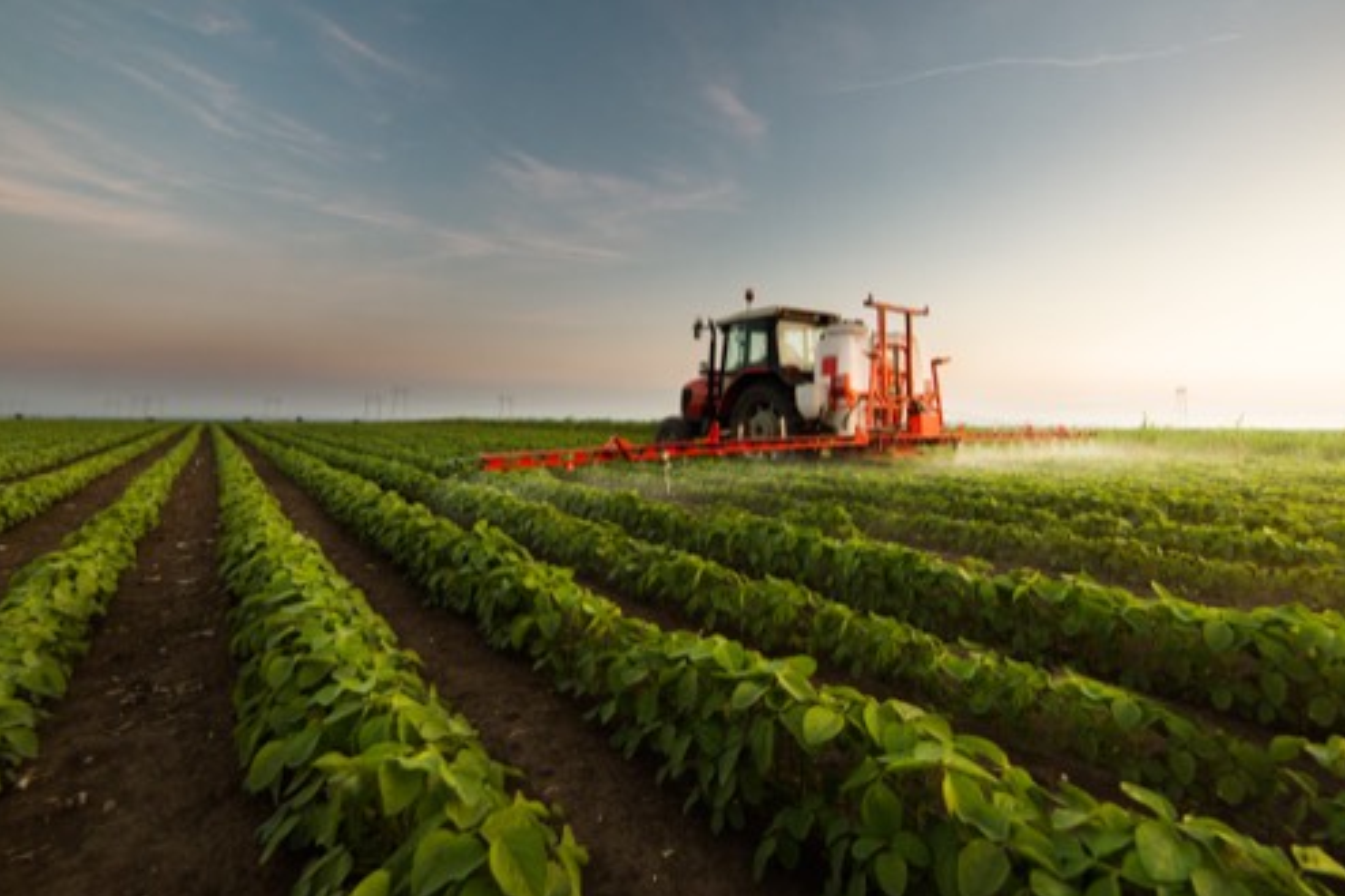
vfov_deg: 69.8
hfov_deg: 93.2
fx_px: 635
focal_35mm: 17
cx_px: 719
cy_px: 366
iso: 1600
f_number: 4
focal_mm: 14
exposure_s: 1/640
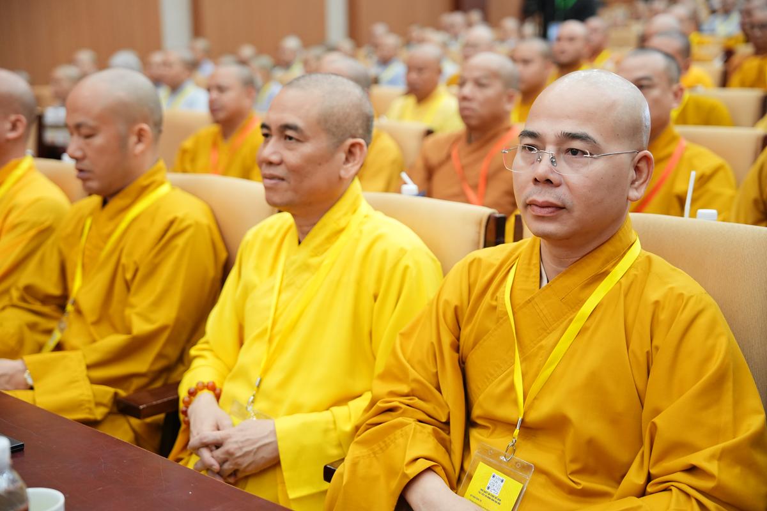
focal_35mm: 49
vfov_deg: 27.5
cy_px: 256
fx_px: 1044
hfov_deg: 40.3
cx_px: 384
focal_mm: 49
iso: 2000
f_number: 2.8
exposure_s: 1/160
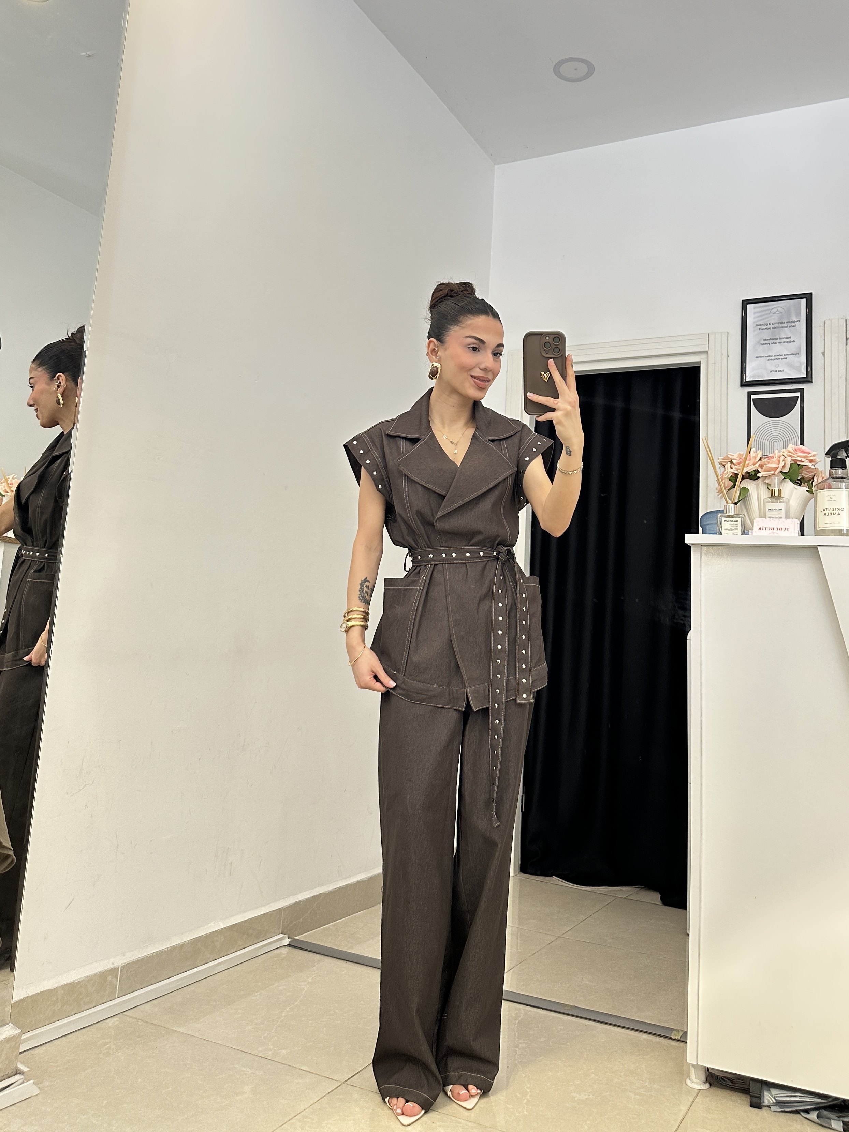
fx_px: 785
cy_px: 566
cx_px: 424
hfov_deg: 56.8
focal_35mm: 24
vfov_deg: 71.6
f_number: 1.78
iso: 200
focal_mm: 6.86
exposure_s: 1/100
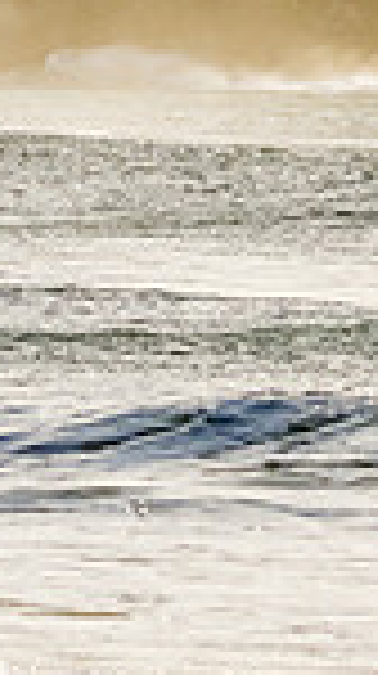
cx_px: -630
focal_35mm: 971
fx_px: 17361
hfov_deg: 1.2
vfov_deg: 2.2
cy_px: 16
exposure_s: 1/2000
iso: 800
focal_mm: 240
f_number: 11
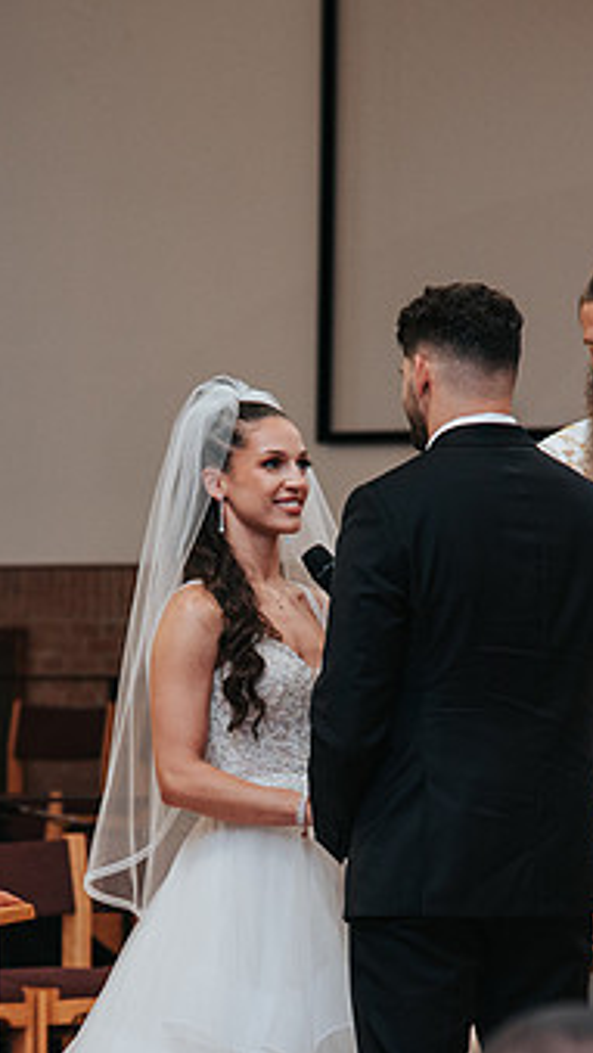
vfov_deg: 9.4
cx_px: 232
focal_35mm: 229
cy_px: 696
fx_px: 6393
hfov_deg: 5.3
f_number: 4
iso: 1000
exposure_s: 1/200
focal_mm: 110
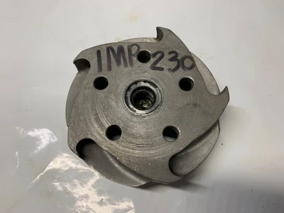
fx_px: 213
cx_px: 142
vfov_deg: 53.1
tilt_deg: -69.3
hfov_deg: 67.3
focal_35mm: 26
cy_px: 106
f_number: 1.8
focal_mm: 4.25
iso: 32
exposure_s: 1/122
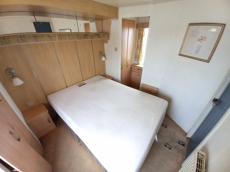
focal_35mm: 13
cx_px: 115
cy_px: 86
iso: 160
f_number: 2.2
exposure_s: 1/50
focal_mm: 1.42
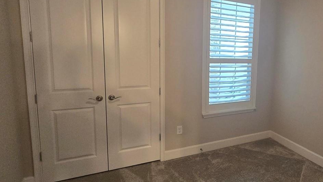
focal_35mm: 24
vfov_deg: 47.5
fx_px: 206
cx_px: 241
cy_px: 76
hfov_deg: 71.3
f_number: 2.2
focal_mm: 2.2
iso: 500
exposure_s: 1/60
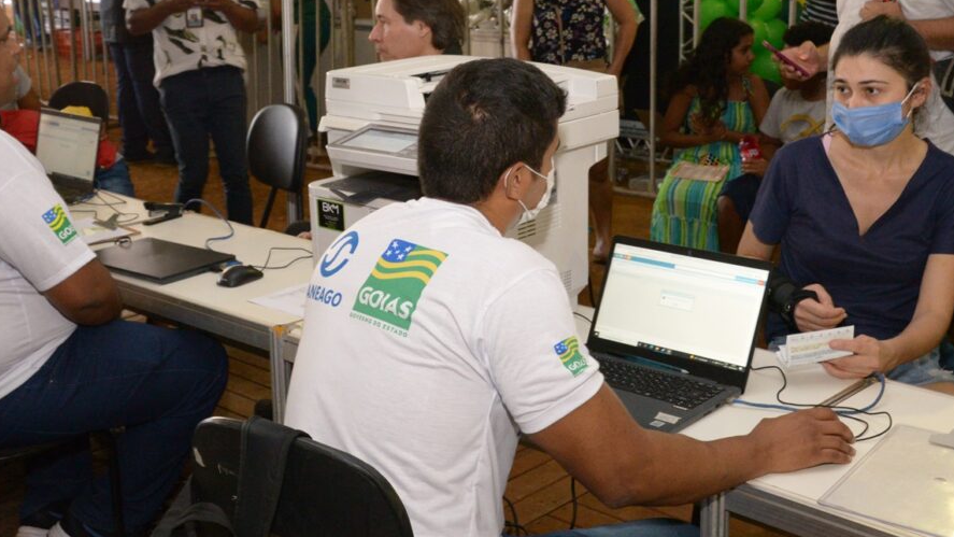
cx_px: 473
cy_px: 274
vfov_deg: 34.7
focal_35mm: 34
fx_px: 860
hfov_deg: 58.0
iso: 4000
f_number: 9
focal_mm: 32
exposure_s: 1/60
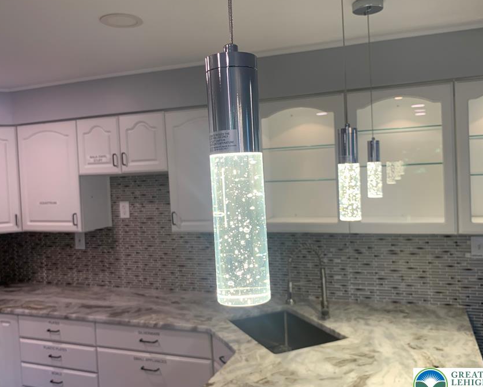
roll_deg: +2.5
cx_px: 236
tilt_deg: -3.1
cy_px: 185
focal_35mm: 31
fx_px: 443
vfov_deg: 47.1
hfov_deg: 57.2
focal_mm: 4.25
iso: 50
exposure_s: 1/60
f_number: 1.8
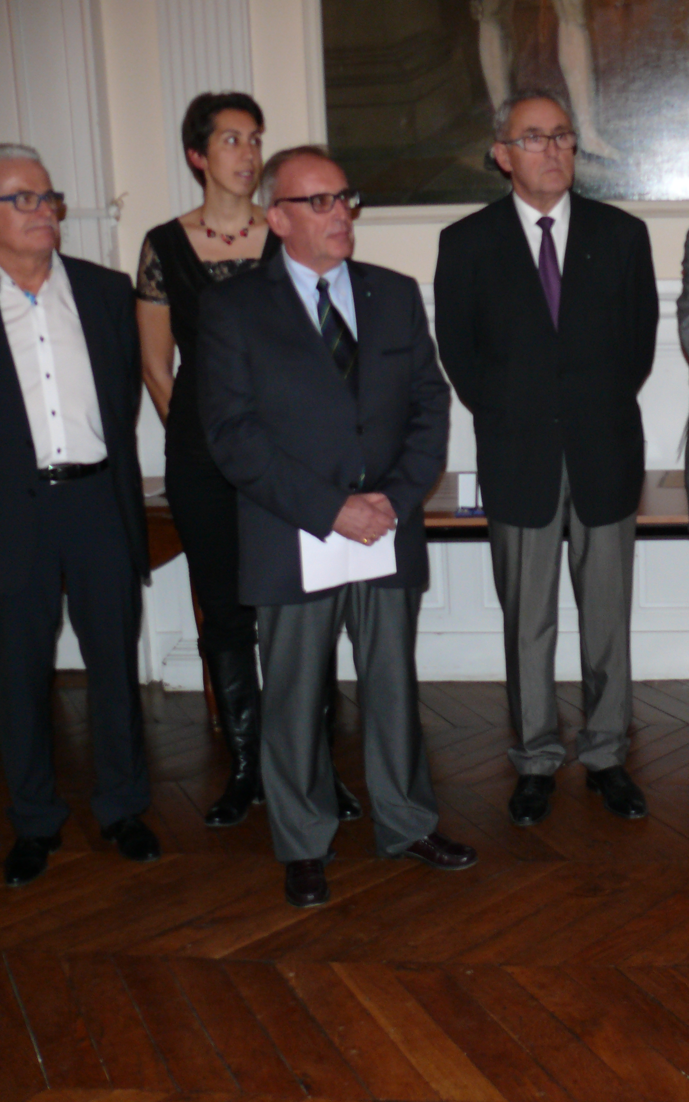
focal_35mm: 50
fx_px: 1502
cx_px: 715
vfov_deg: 40.3
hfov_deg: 24.5
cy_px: 550
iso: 125
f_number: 2.8
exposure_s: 1/30
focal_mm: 7.4
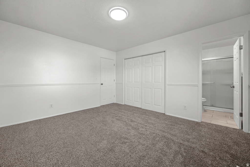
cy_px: 84
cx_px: 125
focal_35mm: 14
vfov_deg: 81.3
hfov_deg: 104.2
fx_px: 97
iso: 500
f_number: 8
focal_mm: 14
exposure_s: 1/5
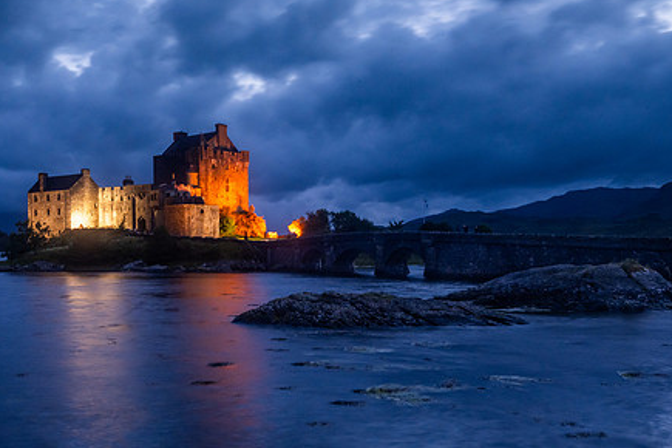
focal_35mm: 36
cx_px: 307
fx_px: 672
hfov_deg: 53.1
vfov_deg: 36.9
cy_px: 240
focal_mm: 27
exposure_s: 2.5
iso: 1250
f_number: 16
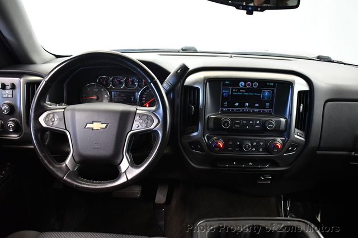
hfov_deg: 62.0
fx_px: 298
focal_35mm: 30
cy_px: 119
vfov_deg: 43.6
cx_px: 179
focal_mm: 20
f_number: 3.8
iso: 4500
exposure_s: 1/60
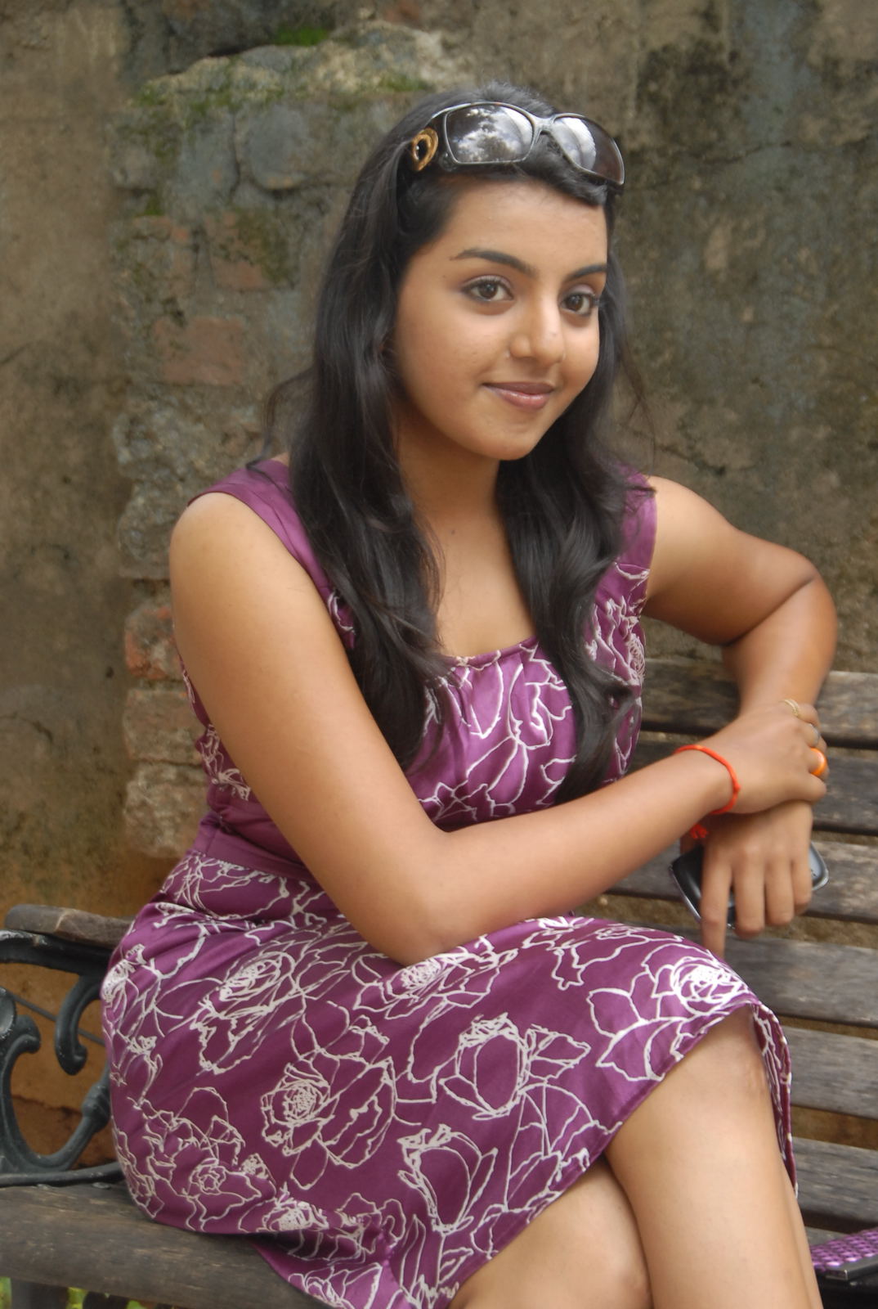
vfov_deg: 25.9
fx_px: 2840
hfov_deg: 17.6
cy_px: 654
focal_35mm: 78
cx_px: 439
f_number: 5.6
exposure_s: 1/80
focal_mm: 52
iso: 400
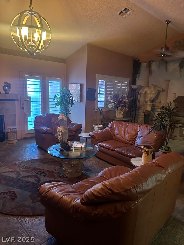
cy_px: 122
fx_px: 170
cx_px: 92
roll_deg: -3.0
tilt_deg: -9.6
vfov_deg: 71.6
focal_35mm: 24
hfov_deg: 56.8
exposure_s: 1/30
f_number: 1.78
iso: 800
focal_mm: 6.86
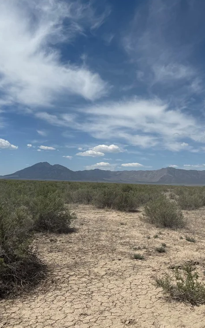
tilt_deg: +3.5
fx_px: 313
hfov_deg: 35.6
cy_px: 163
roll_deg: -1.2
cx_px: 150
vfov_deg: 55.3
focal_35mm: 35
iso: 80
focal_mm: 6.76
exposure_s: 1/11905
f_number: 1.78
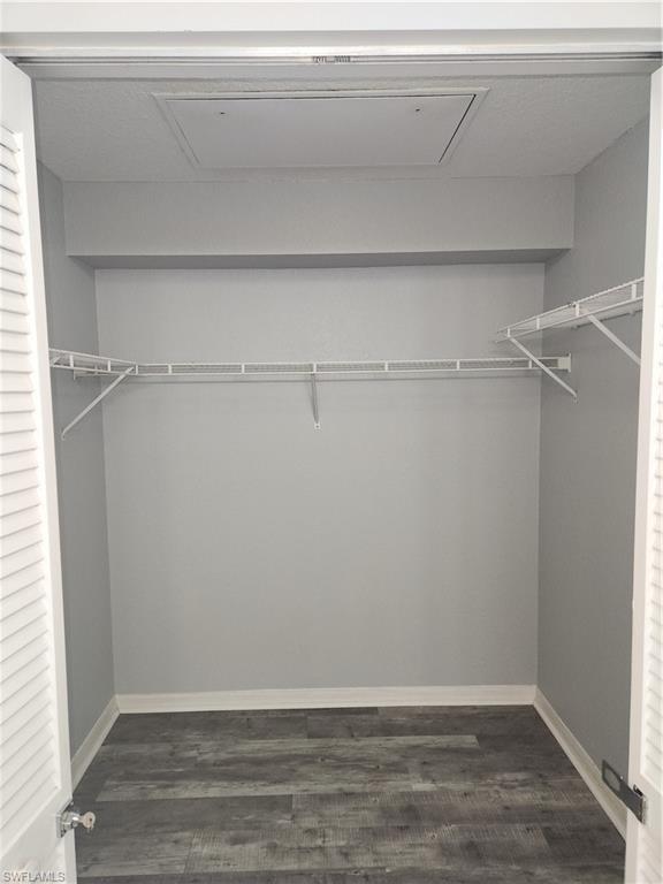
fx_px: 587
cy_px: 442
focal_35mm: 23
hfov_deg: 58.9
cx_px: 332
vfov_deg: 73.9
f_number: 1.8
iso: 100
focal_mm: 5.4
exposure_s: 1/60
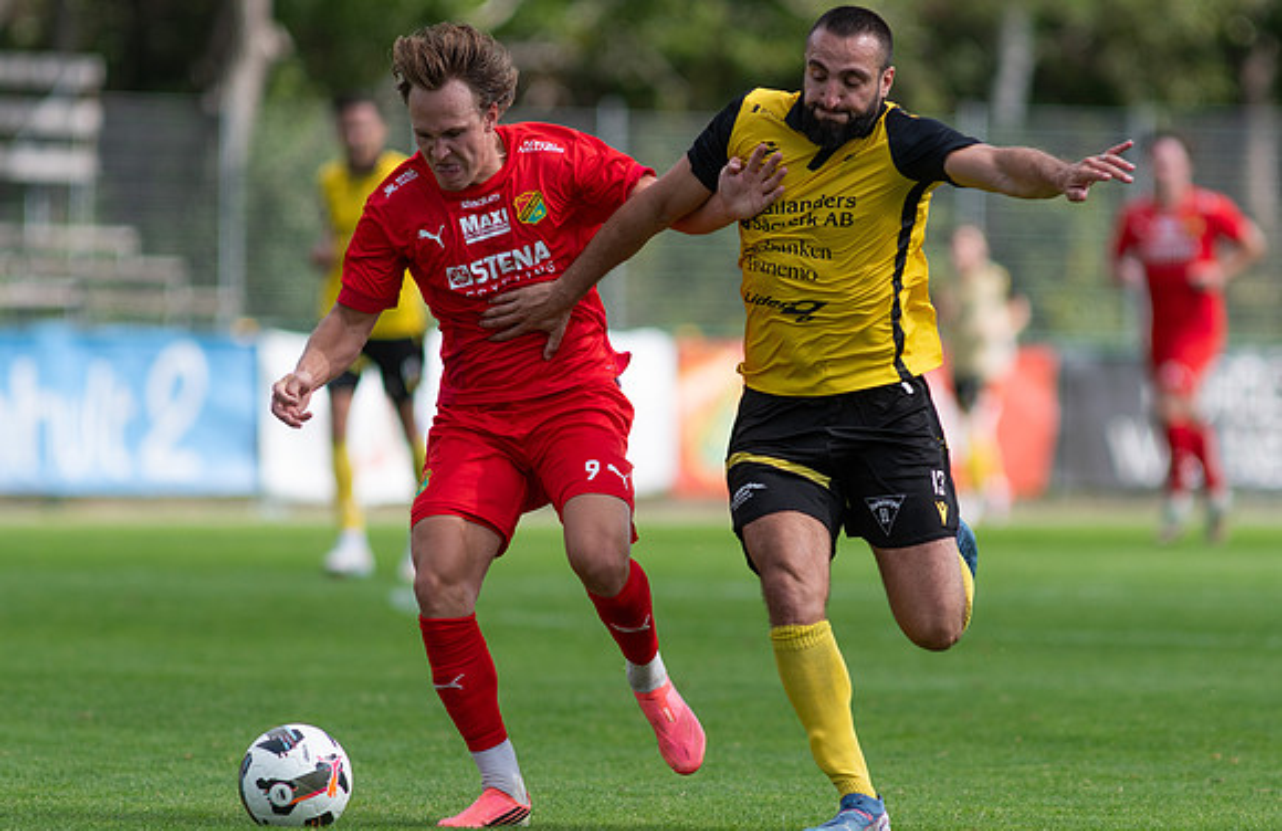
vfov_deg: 2.7
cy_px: 462
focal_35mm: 505
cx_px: 694
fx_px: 17836
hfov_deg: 4.1
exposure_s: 1/2000
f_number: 3.2
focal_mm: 300
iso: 180
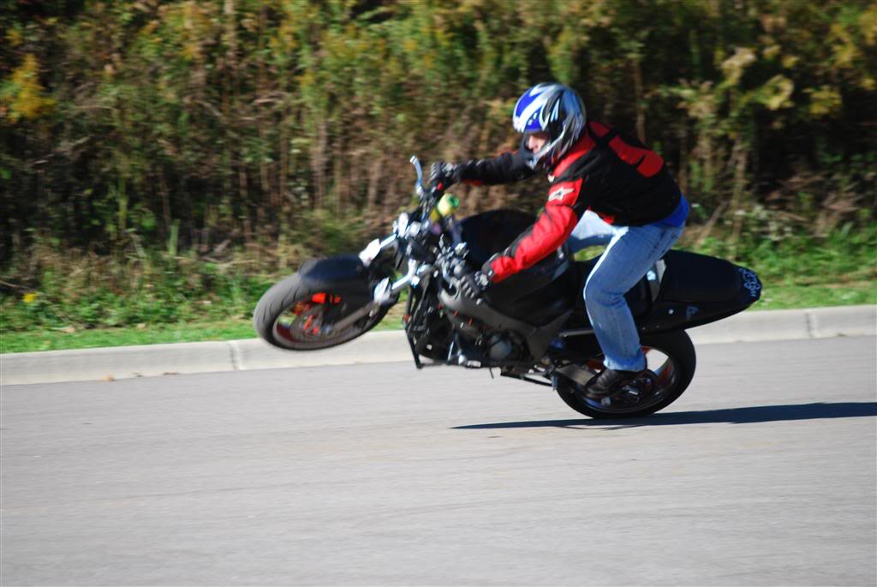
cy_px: 294
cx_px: 438
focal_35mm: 240
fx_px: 5852
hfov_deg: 8.6
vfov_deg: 5.7
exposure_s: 1/200
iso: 100
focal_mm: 160
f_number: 5.3
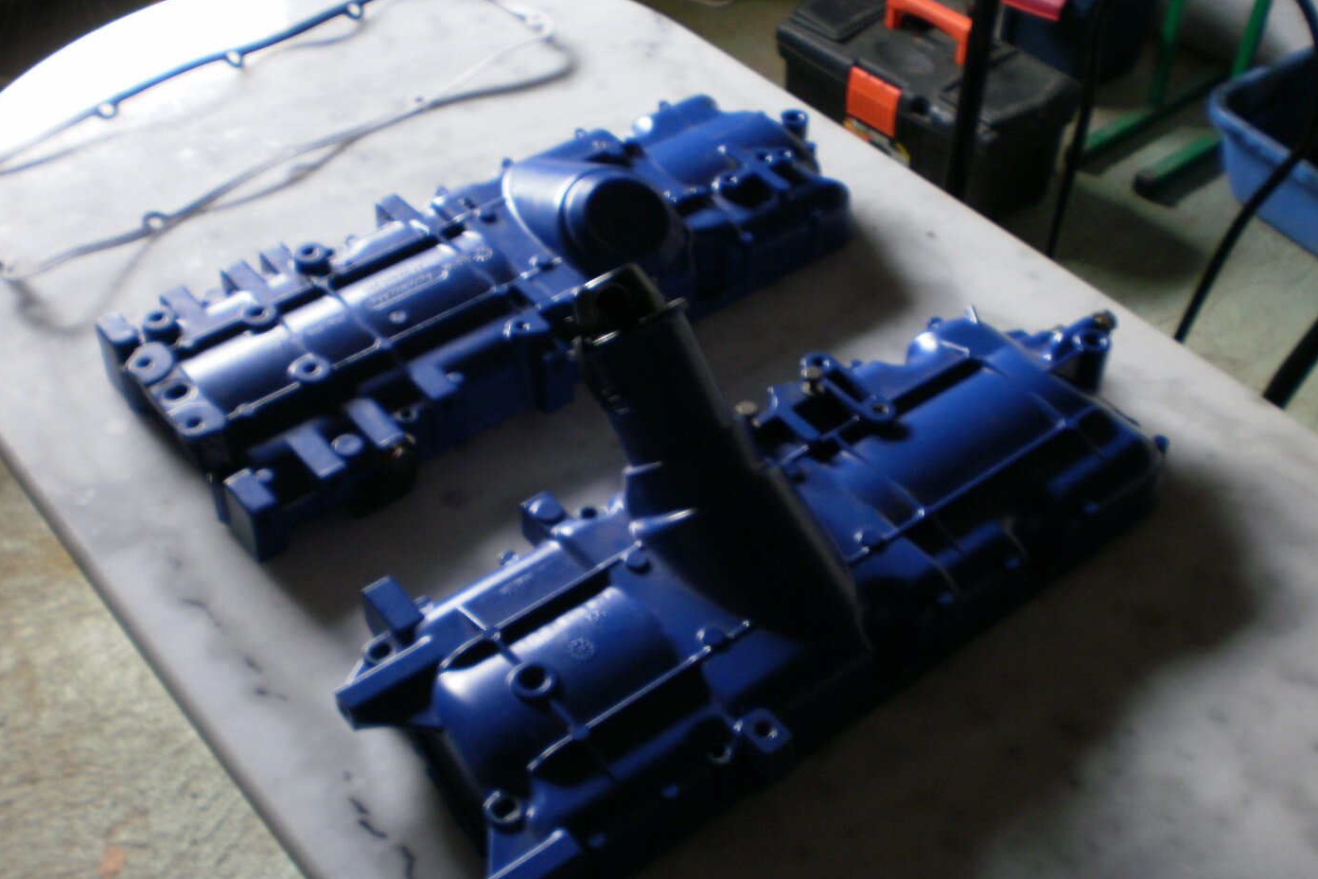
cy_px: 460
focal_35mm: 43
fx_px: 1574
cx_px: 630
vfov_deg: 31.2
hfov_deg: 45.4
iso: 125
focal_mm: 6.3
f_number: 3.1
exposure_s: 1/4
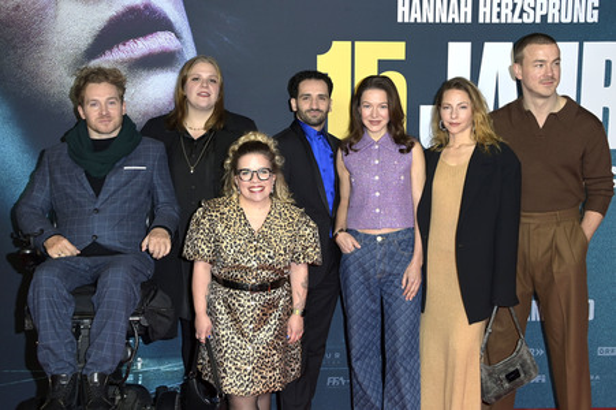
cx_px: 308
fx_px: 752
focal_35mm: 44
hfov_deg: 44.5
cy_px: 205
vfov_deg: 30.5
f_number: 5.6
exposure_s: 1/250
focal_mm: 44
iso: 640
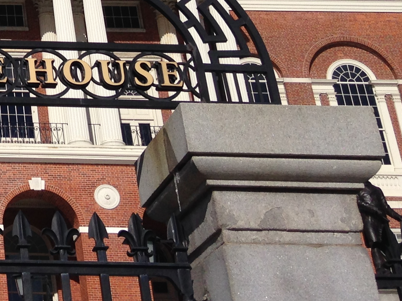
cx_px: -180
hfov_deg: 17.4
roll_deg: -0.5
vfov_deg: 13.7
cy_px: -110
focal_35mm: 103
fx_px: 1196
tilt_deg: +32.5
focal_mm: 4.12
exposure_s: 1/3876
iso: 50
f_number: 2.4
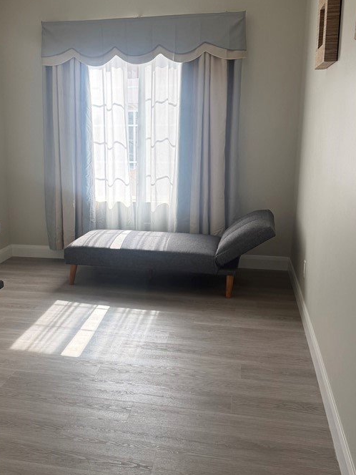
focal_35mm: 37
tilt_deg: -12.1
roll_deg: -0.2
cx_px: 122
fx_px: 507
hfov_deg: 38.3
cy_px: 231
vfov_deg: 50.1
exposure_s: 1/376
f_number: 1.78
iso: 100
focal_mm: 6.76
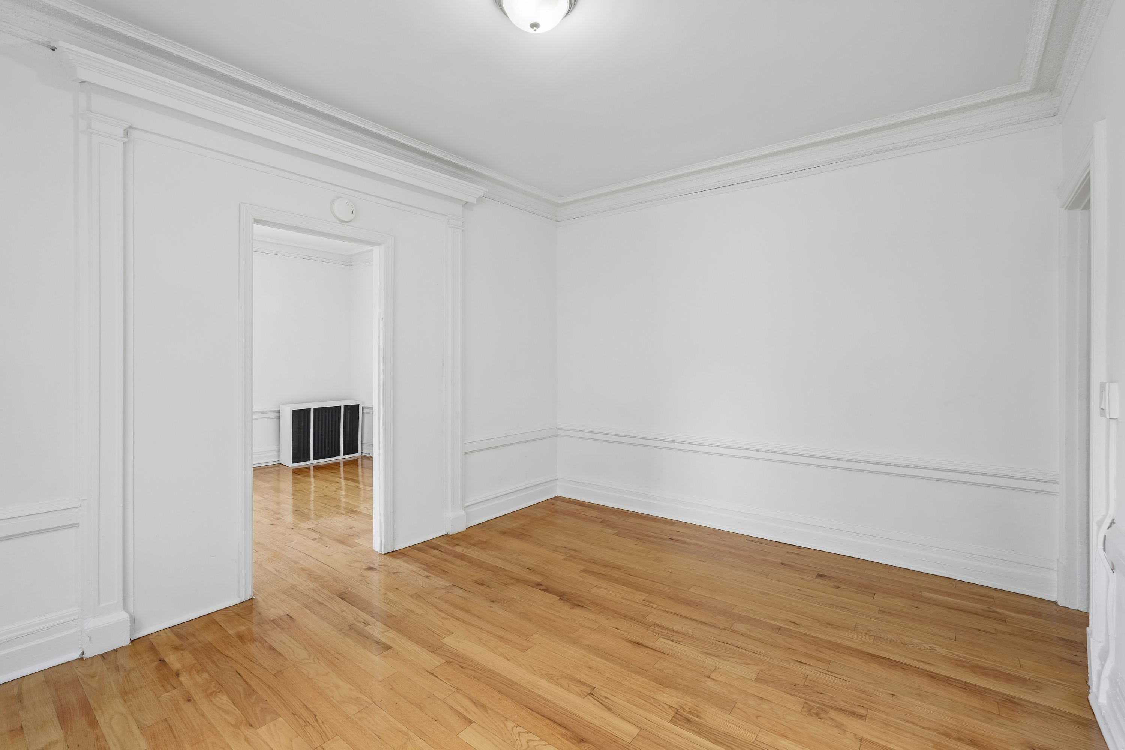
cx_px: 562
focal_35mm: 16
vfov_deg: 72.1
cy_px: 375
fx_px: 516
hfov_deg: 95.0
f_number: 8
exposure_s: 1/25
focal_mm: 16.5
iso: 400
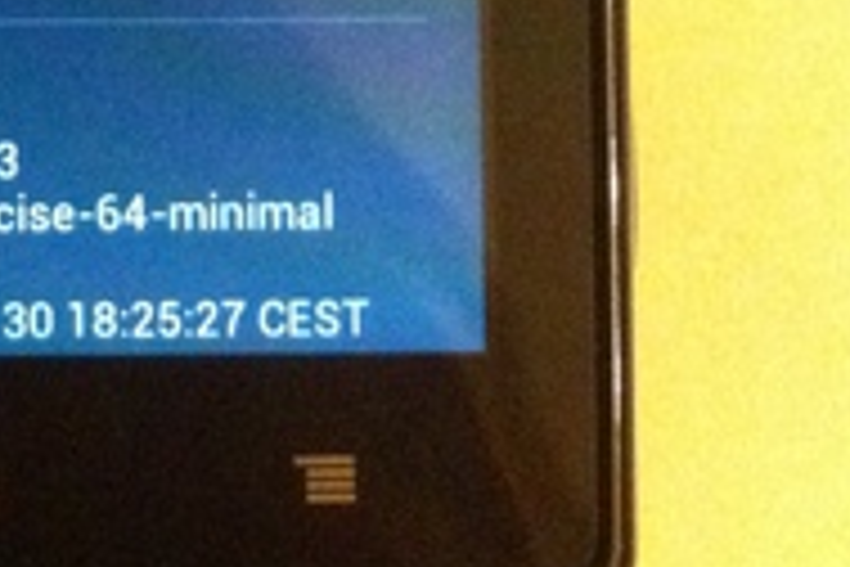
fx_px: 2904
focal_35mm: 123
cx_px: -13
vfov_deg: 10.3
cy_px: -540
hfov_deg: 16.3
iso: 1000
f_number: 2.8
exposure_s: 1/15
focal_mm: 3.85
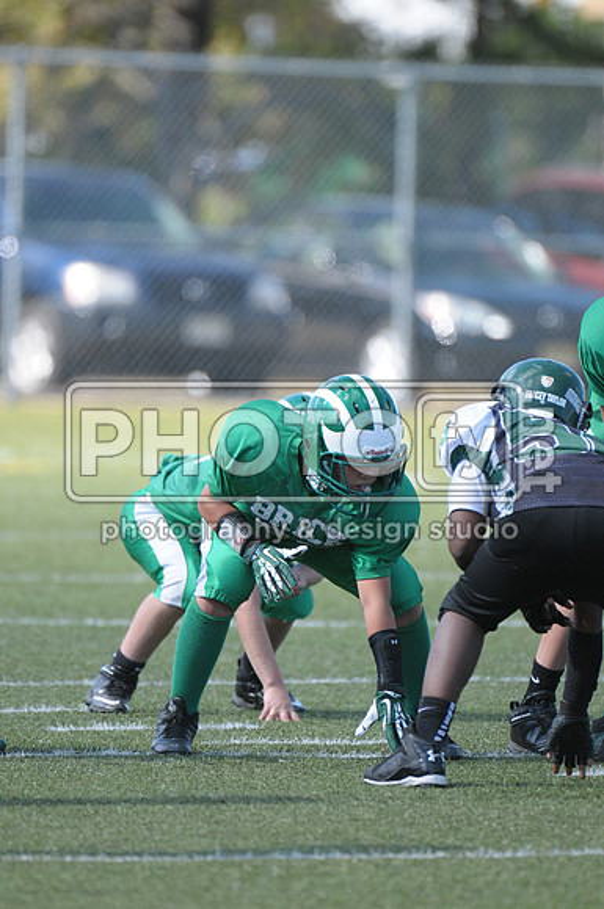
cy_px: 454
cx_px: 302
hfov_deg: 2.4
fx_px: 14387
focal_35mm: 570
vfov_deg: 3.6
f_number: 4
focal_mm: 380
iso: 640
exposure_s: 1/1600
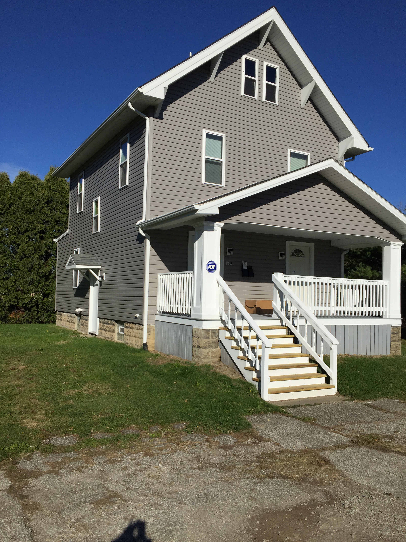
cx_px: 203
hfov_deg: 48.2
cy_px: 271
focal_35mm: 29
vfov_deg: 61.7
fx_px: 454
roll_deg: -1.2
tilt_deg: +4.2
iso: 32
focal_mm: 4.15
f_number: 2.2
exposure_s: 1/5650
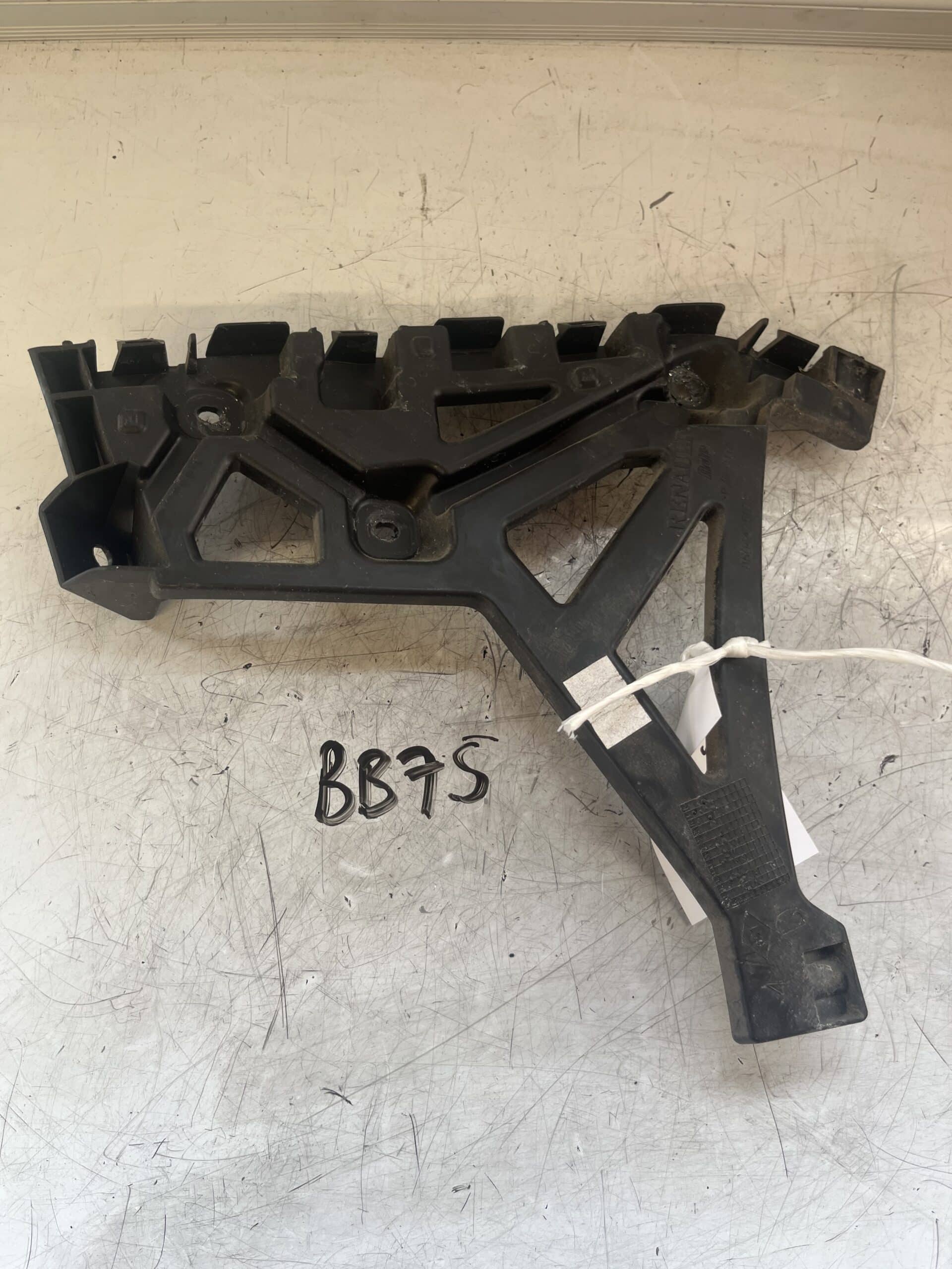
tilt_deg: -76.2
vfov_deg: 67.3
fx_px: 953
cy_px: 634
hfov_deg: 53.1
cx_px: 476
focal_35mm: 26
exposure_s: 1/122
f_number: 1.6
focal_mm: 5.1
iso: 64
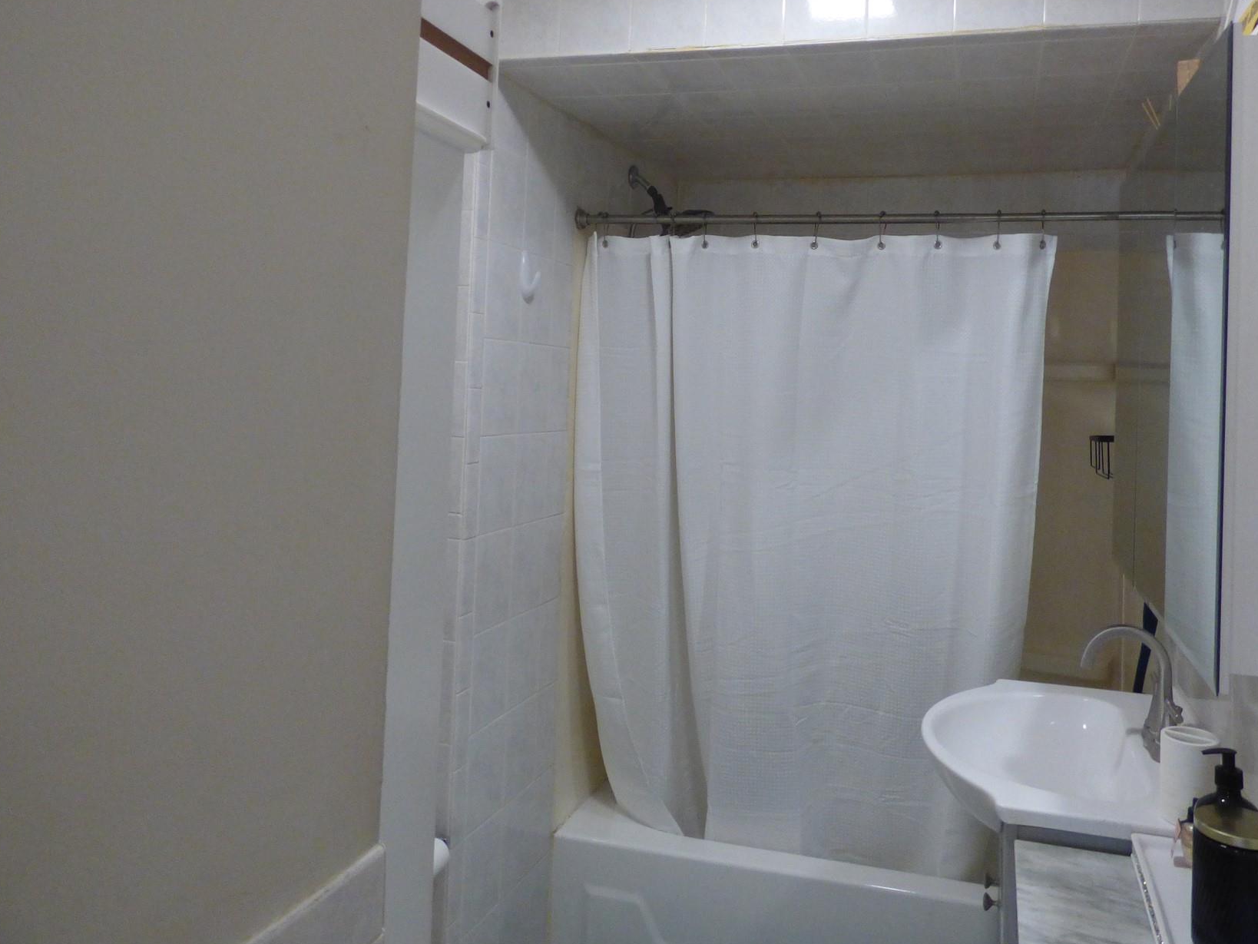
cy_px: 358
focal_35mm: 25
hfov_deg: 69.1
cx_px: 713
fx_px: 909
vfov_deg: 54.3
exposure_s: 1/30
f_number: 2.8
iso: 400
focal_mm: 3.58
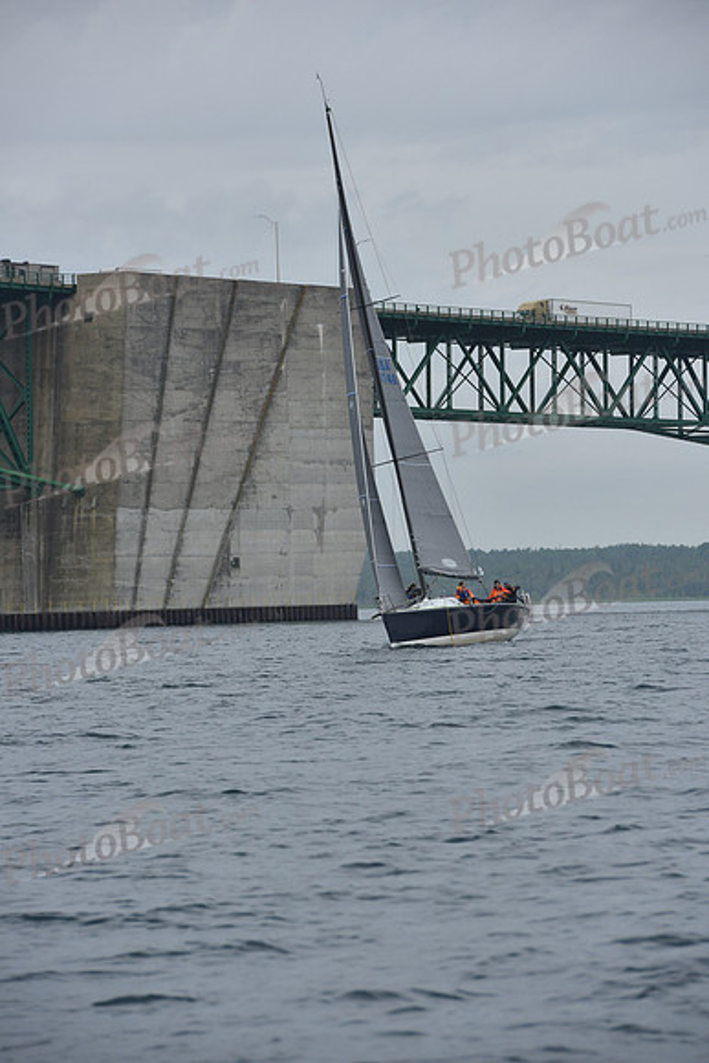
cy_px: 532
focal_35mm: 200
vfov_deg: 10.3
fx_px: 5904
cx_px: 354
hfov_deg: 6.9
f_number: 9
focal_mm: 200
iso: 250
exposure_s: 1/800
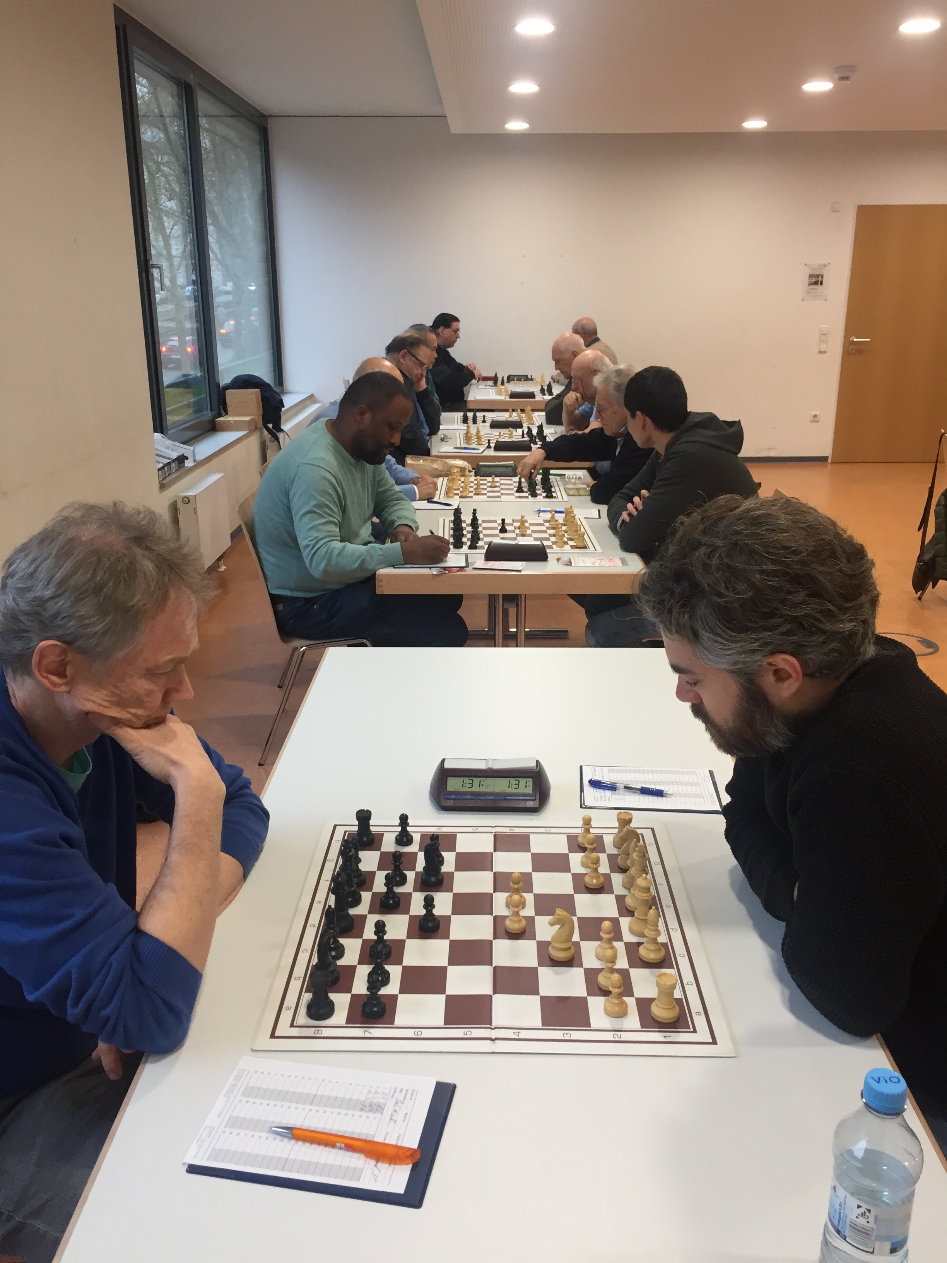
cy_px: 632
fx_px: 1058
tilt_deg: -16.7
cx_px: 474
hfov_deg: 48.2
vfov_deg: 61.7
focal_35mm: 29
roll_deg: -0.2
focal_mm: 4.15
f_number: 2.2
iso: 40
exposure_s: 1/33
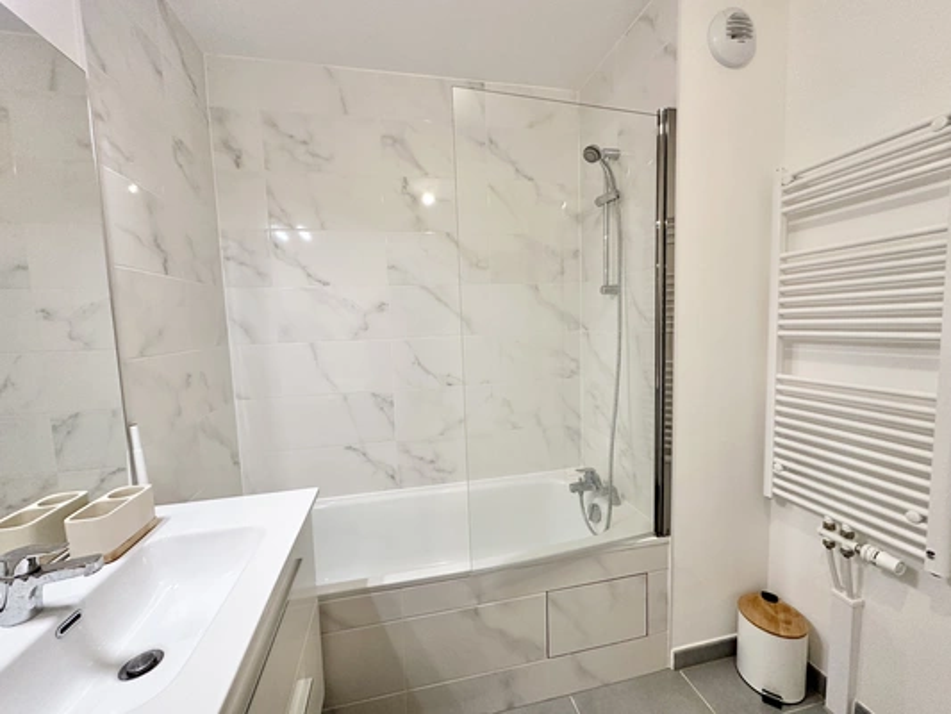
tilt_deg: -4.3
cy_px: 357
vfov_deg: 85.7
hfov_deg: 102.1
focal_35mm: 14
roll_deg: +1.7
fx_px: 385
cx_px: 476
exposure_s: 1/100
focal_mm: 2.22
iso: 320
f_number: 2.2
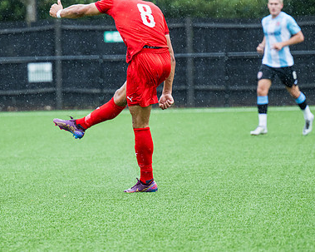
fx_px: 3355
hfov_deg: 5.4
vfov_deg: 4.3
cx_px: 100
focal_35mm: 360
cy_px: 115
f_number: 4
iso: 800
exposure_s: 1/1000
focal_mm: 175
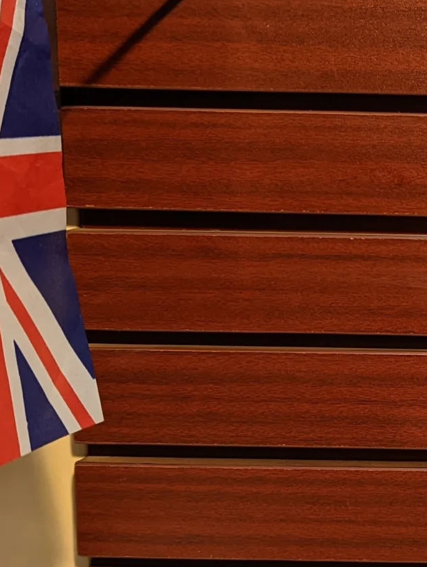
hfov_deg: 19.0
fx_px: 1198
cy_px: 364
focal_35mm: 73
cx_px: 526
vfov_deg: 26.5
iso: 125
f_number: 1.85
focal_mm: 6.81
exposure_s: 1/184
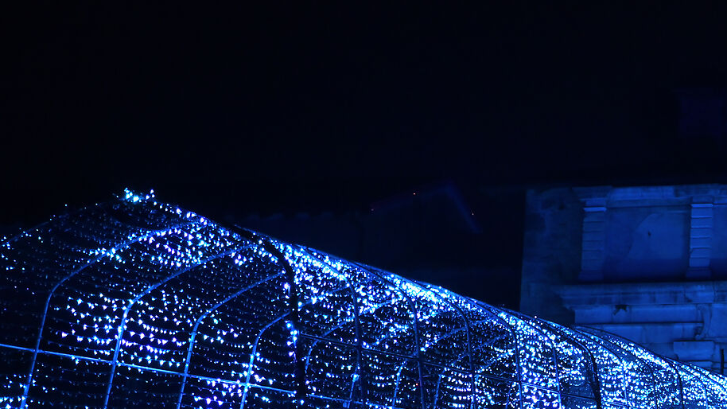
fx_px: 2120
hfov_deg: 18.7
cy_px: 195
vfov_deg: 11.0
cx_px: 807
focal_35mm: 110
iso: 1400
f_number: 4.5
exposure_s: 1/60
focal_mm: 40
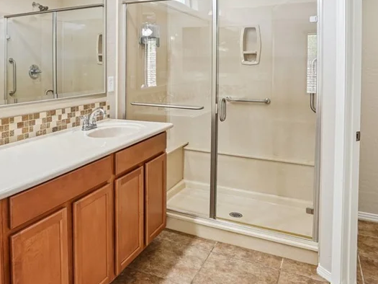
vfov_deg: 44.3
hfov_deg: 58.5
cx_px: 124
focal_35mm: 30
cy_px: 53
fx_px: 328
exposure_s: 1/15
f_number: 8
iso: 400
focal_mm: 16
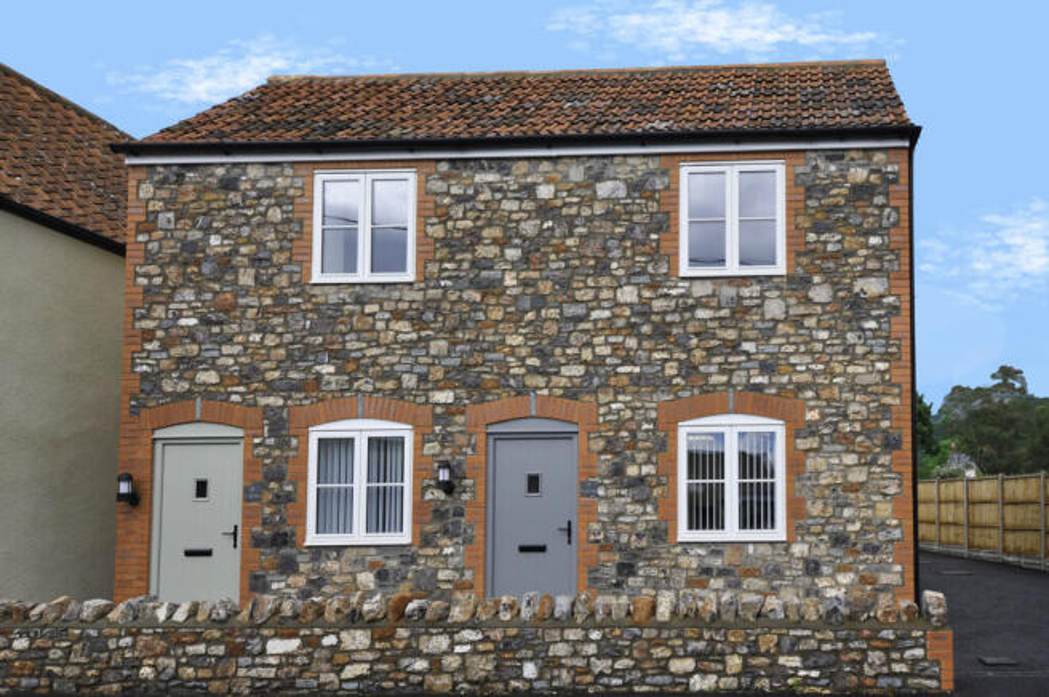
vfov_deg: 50.3
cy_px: 348
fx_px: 742
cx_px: 524
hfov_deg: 70.5
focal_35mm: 26
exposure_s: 1/250
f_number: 8
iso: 200
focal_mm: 17
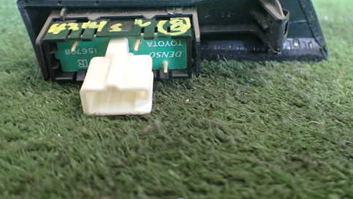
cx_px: 166
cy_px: 53
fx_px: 384
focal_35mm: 41
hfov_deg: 49.4
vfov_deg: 28.6
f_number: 2.3
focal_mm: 5.4
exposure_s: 1/60
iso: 800
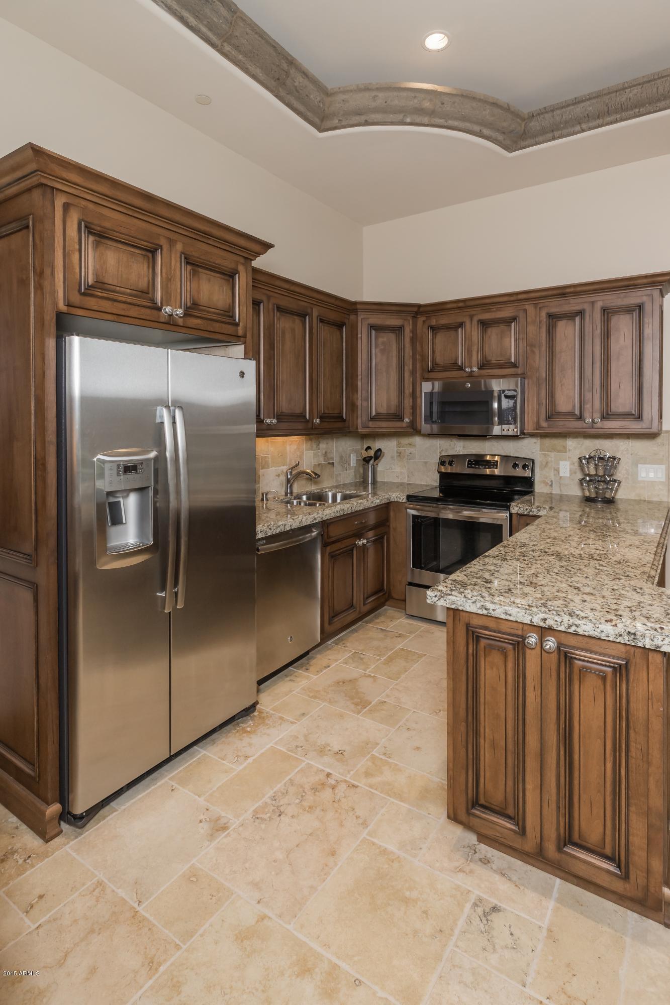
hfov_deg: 70.4
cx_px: 335
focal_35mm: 17
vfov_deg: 93.3
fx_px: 475
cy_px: 502
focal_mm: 17
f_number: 8
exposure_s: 1/60
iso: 1000
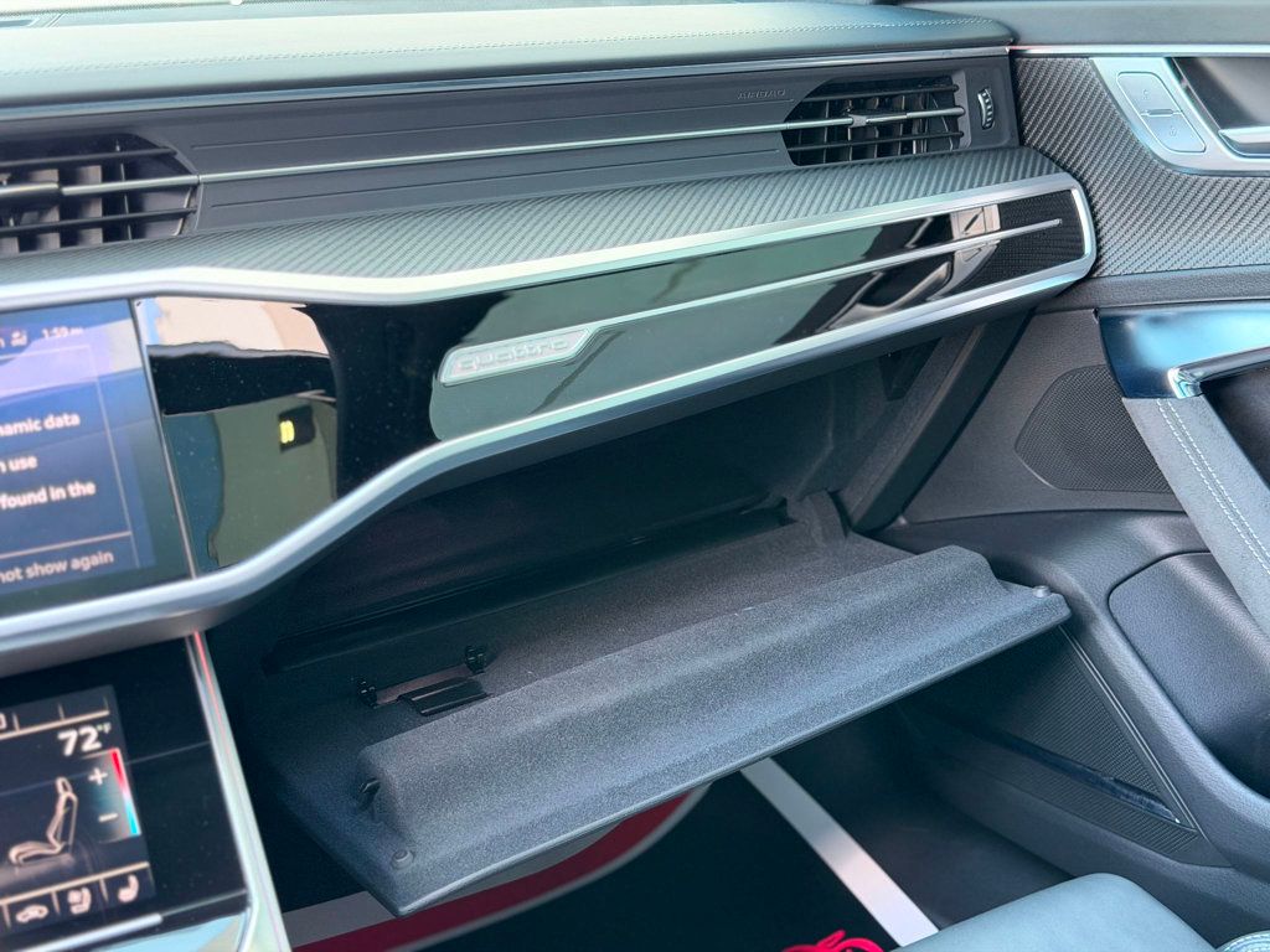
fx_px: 1761
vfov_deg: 30.3
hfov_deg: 39.7
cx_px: 635
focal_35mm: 48
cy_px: 476
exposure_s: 1/40
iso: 320
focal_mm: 6.76
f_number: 1.78
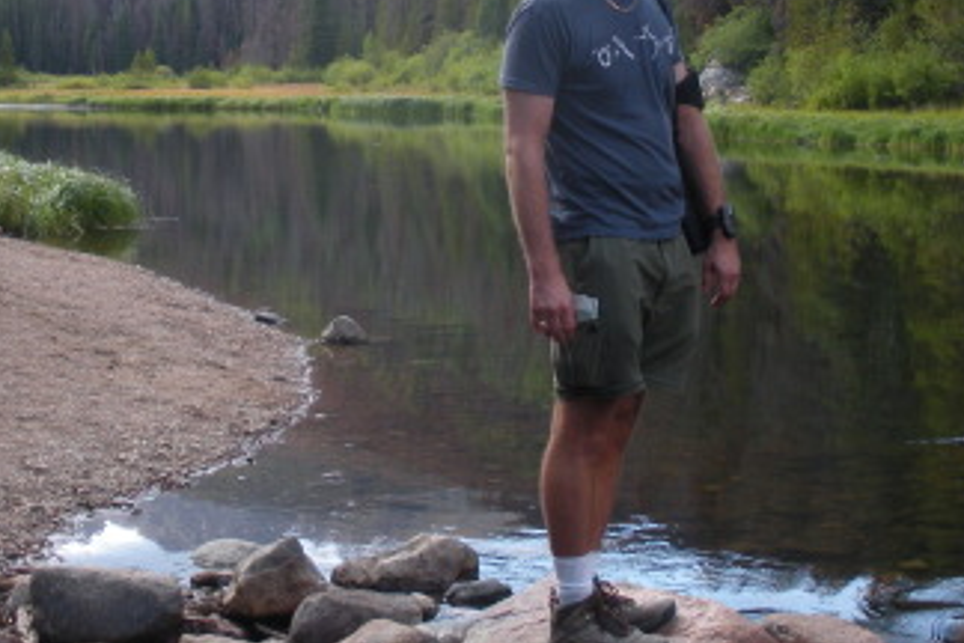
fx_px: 1981
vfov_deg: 18.2
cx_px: 488
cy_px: 95
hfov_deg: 27.3
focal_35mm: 74
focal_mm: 6.3
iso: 64
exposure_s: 1/142
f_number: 3.5
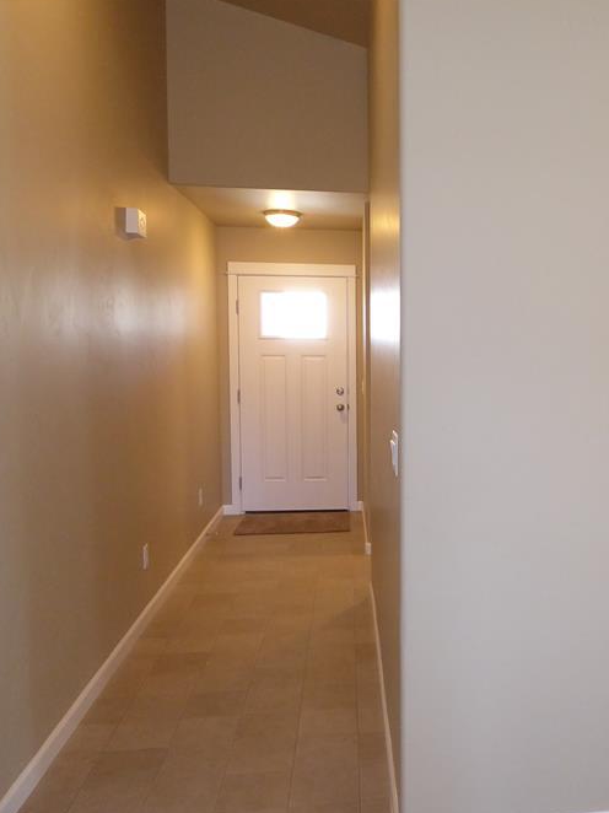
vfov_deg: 55.4
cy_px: 411
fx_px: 775
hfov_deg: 40.9
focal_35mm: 33
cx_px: 500
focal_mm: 4.3
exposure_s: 1/60
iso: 400
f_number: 3.3
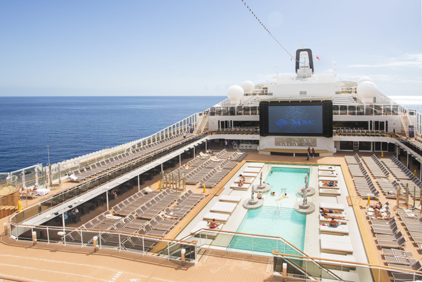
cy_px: 141
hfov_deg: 73.7
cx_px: 211
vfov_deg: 53.2
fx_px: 281
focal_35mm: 24
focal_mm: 24
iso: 100
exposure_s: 1/125
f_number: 11
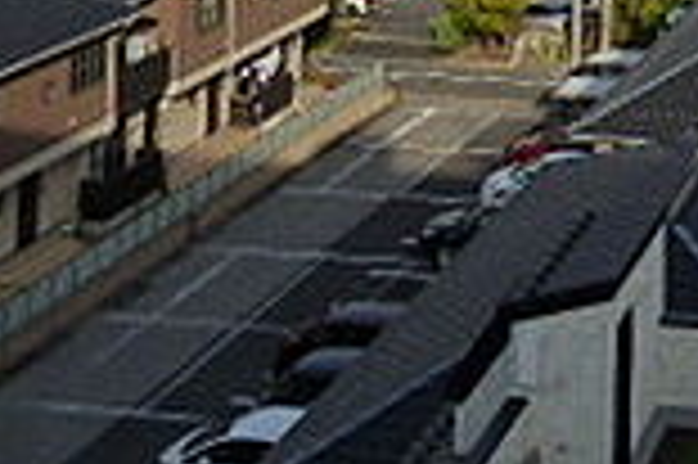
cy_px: -568
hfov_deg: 22.2
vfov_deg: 13.0
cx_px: 788
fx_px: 1666
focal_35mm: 86
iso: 160
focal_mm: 3.58
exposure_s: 1/2000
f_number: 3.2
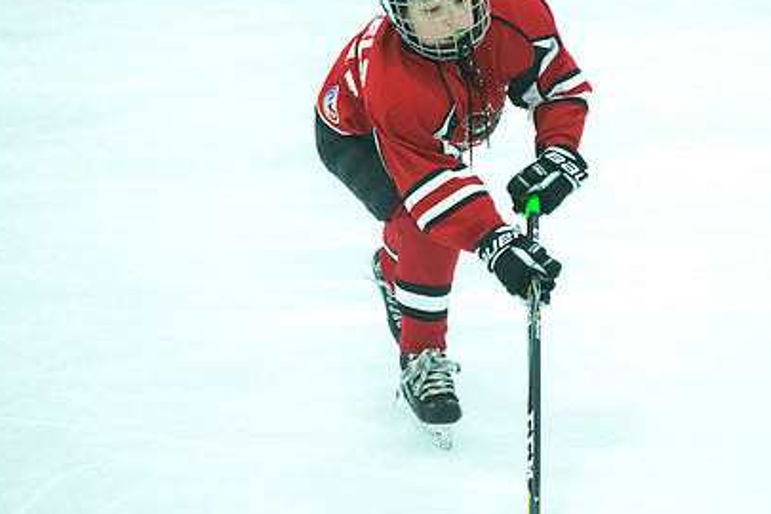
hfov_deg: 7.7
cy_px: 218
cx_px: 527
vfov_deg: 5.2
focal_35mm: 266
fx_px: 5696
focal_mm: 170
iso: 6400
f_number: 5.6
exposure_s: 1/640
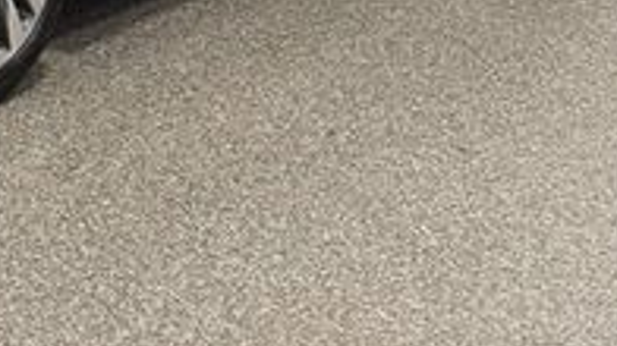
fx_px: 2796
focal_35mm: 171
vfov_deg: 6.8
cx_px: -246
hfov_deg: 12.1
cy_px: -365
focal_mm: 6.76
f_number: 1.78
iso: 50
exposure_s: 1/168
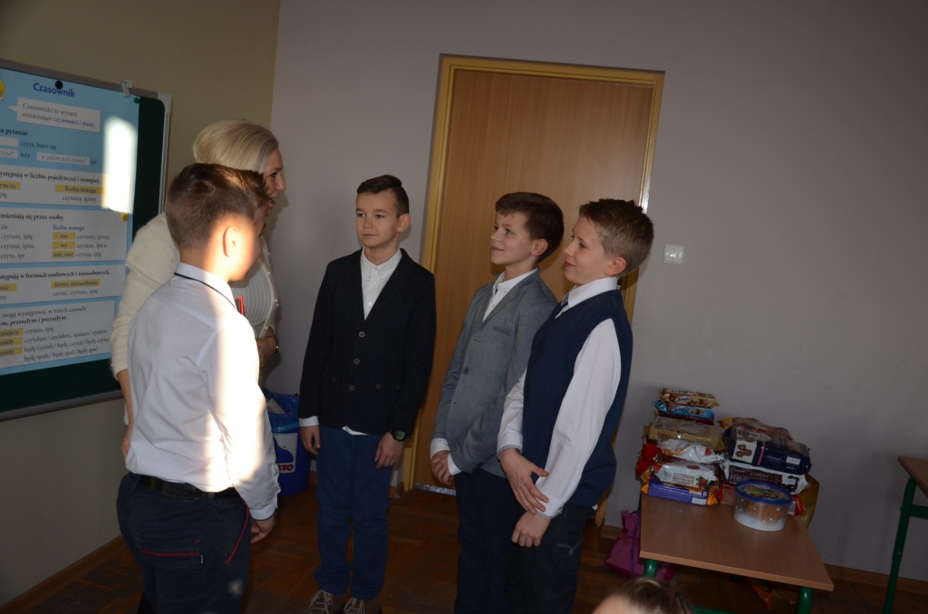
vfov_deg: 41.5
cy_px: 307
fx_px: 810
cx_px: 464
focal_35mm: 32
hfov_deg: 59.6
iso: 200
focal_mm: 21
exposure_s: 1/160
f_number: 3.8
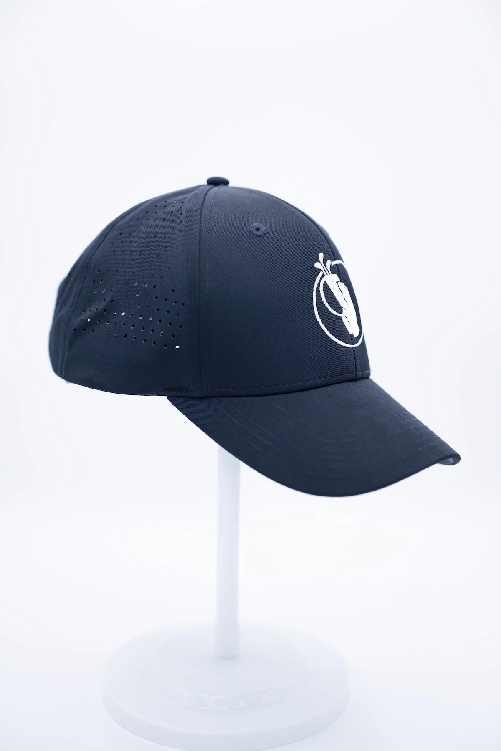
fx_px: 1022
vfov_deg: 40.3
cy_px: 376
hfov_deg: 27.5
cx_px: 250
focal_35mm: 49
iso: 200
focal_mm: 49
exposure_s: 1/500
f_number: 2.8
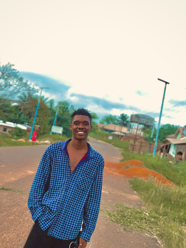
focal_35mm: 52
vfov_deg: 36.8
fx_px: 373
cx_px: 93
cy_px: 124
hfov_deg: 28.0
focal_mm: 6
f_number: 2.4
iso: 20
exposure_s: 1/120
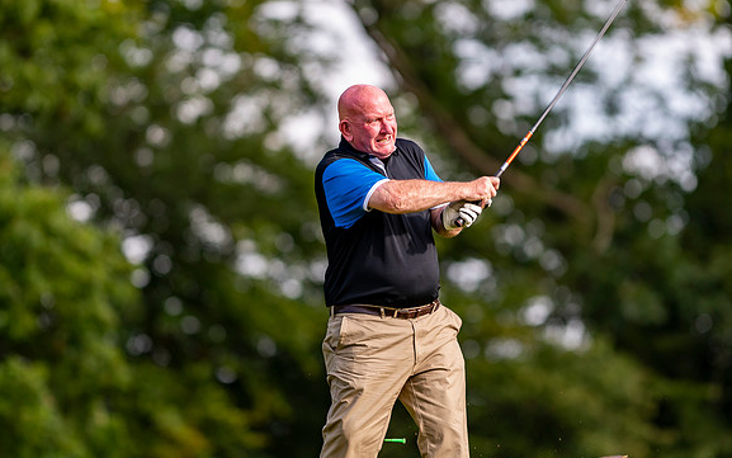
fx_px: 9199
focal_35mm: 461
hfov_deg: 4.6
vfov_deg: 2.9
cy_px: 230
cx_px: 365
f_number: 2.8
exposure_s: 1/1000
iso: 200
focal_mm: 300
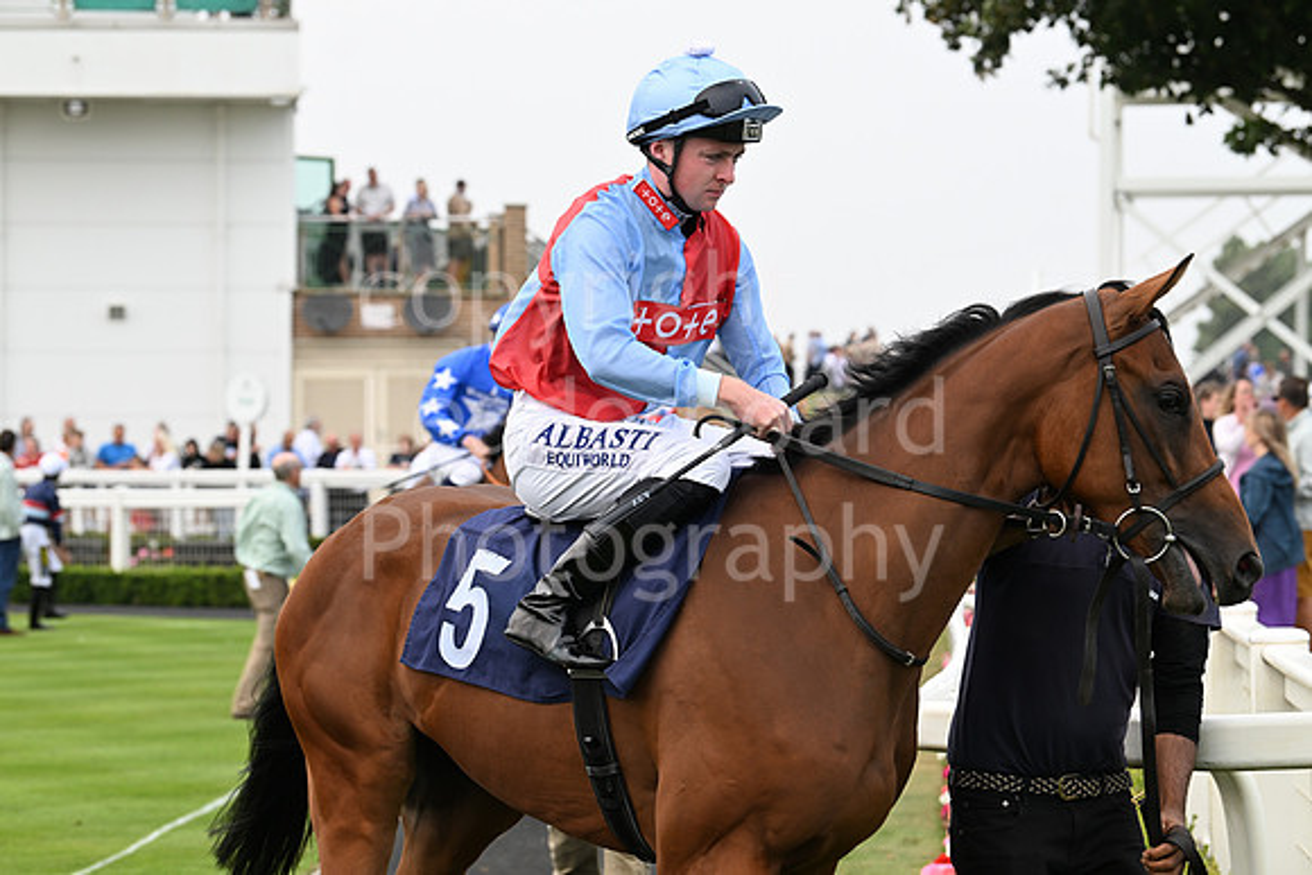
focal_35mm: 112
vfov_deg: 12.2
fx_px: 4083
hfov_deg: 18.3
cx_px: 656
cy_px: 438
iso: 640
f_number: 5.6
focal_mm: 112
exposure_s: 1/400
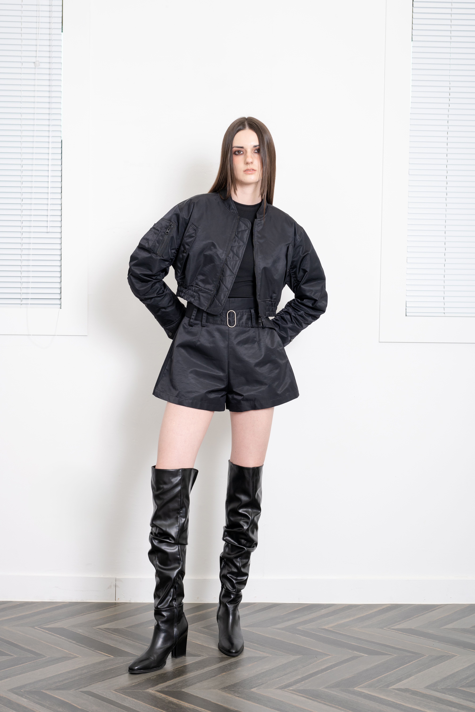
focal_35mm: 49
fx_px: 970
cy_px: 356
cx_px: 238
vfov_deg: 40.3
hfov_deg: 27.5
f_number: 6.3
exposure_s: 1/125
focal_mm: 49
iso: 250
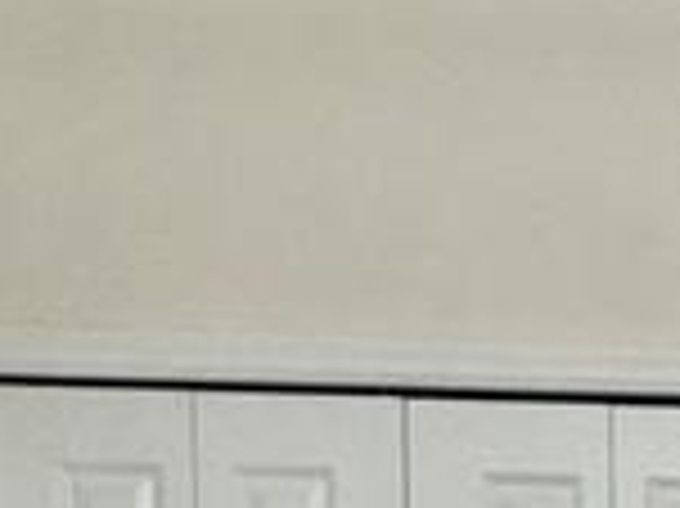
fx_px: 1865
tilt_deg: -5.3
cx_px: 1144
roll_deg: -0.2
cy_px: 841
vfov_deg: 14.2
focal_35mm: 95
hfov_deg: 17.6
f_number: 2.2
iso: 80
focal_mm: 2.22
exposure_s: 1/122
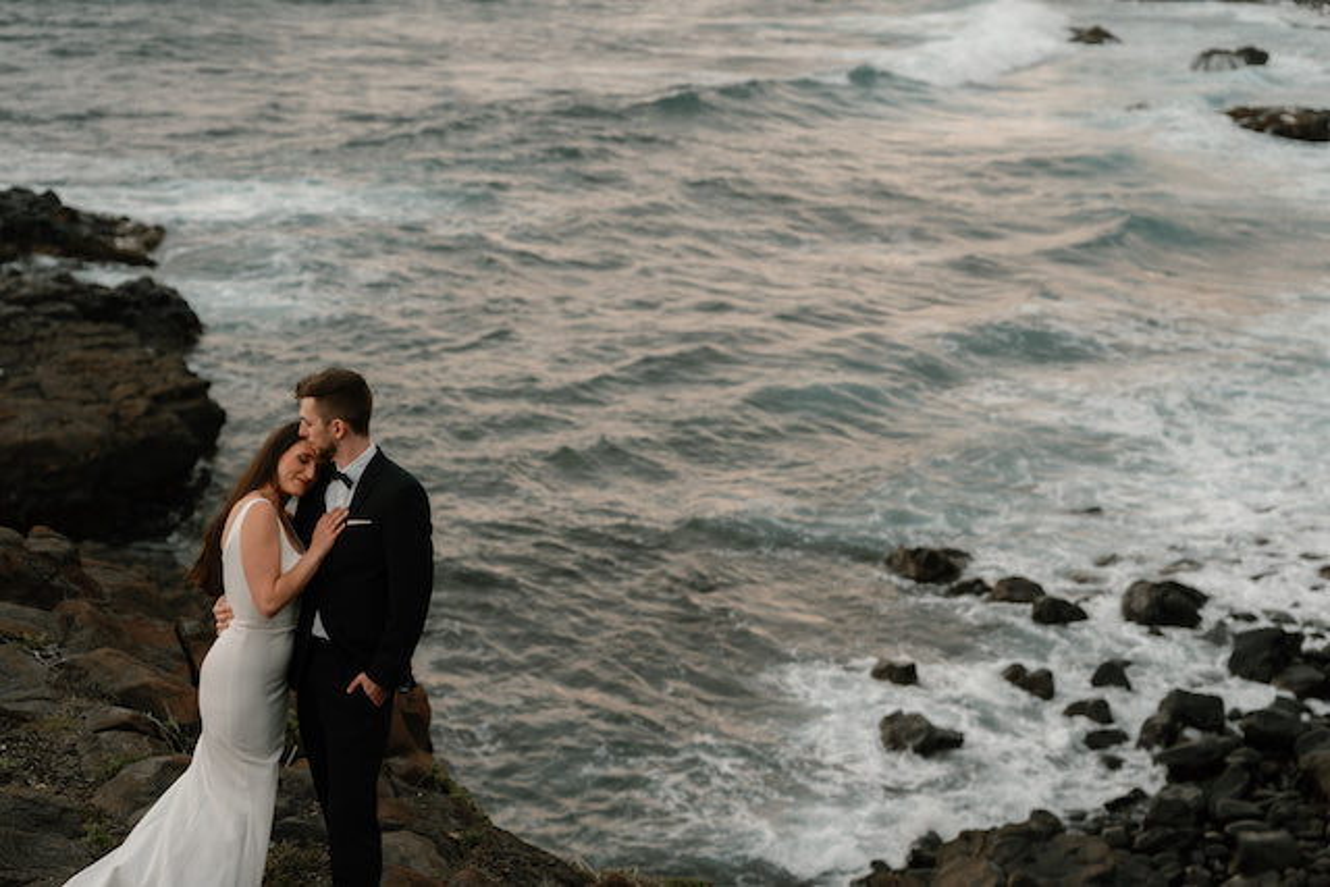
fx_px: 2106
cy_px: 444
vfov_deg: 23.8
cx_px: 665
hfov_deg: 35.0
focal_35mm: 57
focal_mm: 57
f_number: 2.5
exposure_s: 1/320
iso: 500
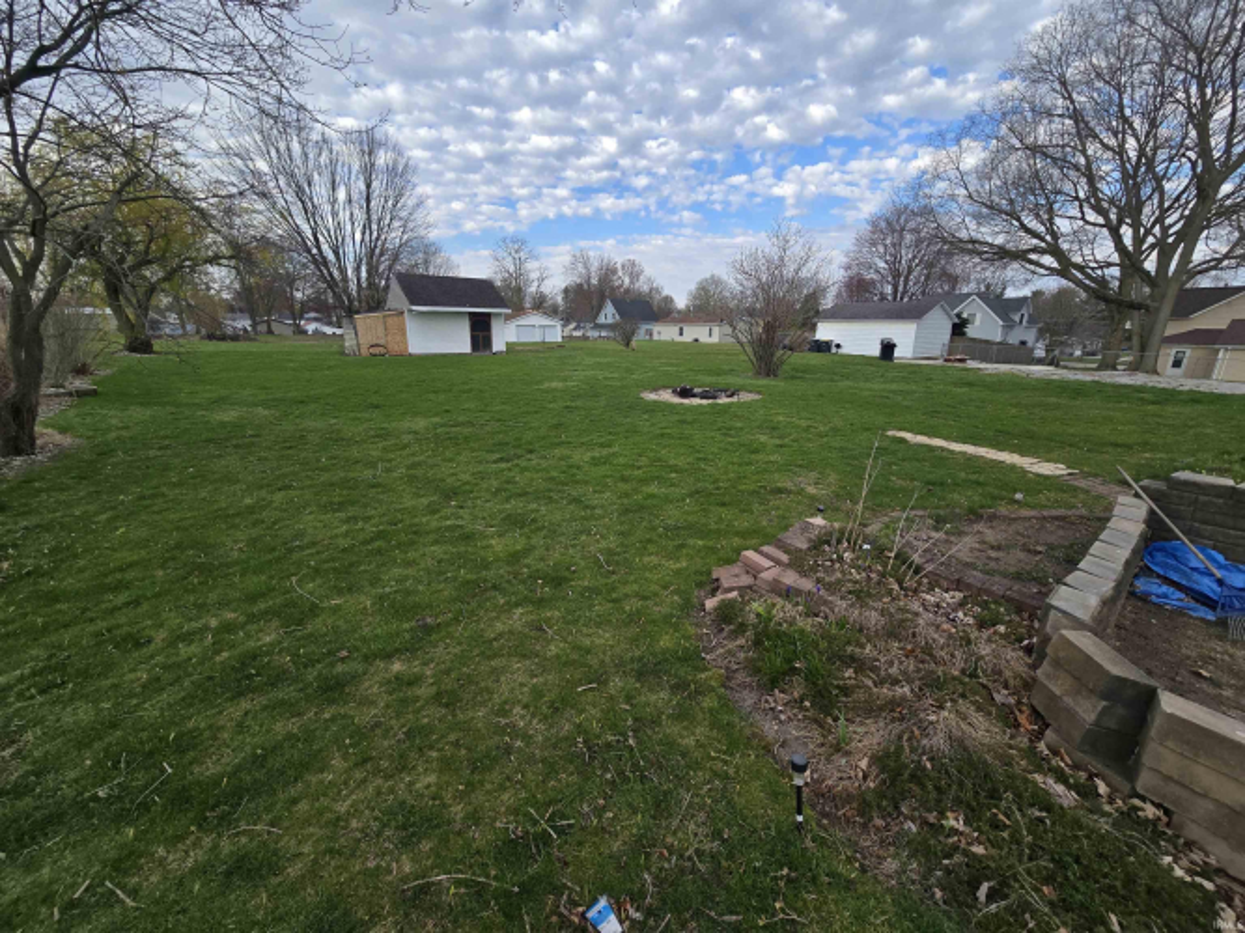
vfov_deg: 89.9
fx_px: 467
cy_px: 466
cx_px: 622
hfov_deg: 106.2
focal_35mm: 13
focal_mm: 2.2
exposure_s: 1/859
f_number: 2.2
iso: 50
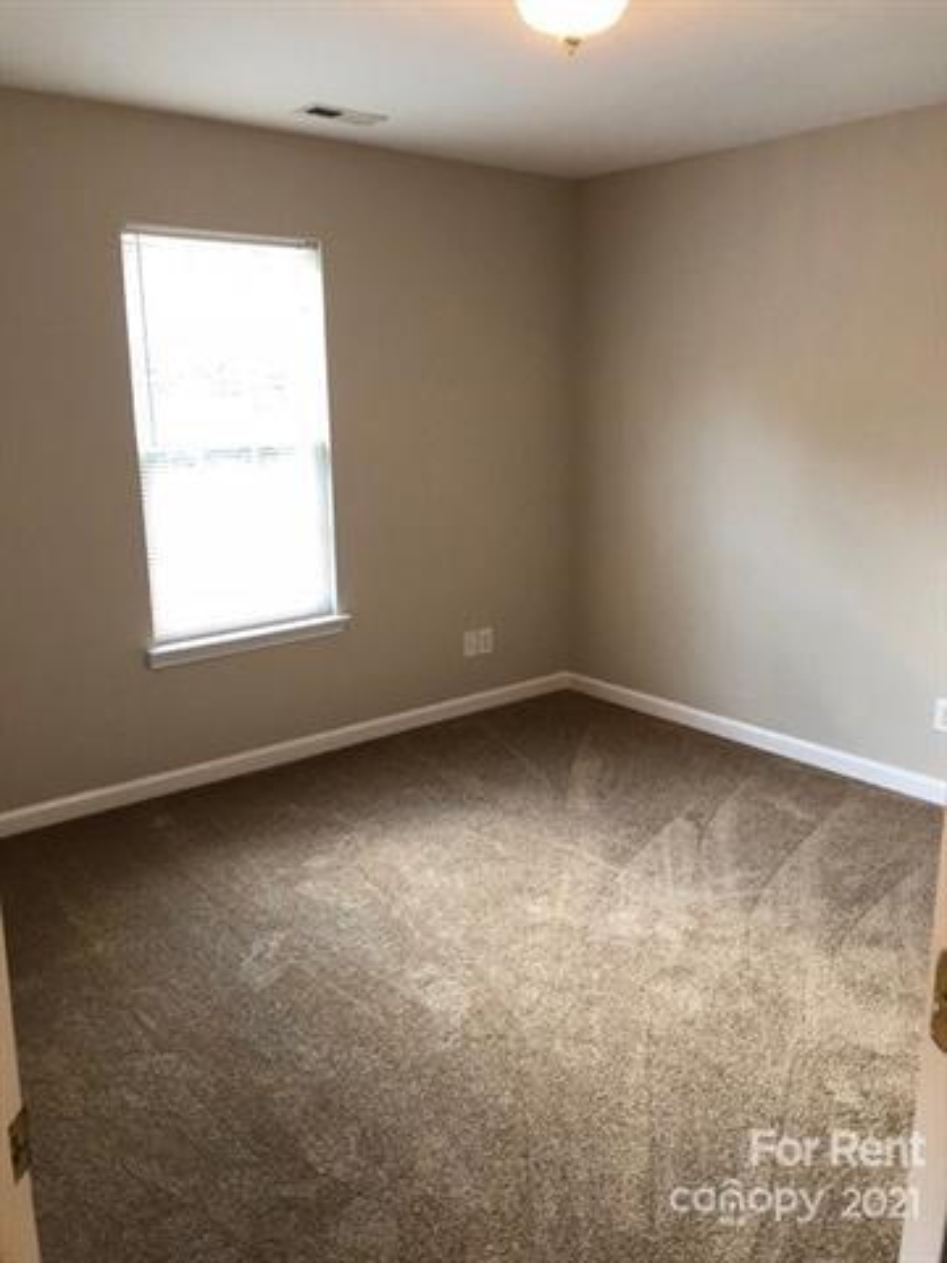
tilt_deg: -13.6
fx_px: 1021
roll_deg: +1.1
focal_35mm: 28
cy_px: 632
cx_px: 474
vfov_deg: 63.4
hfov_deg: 49.7
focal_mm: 3.99
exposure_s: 1/17
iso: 40
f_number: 1.8
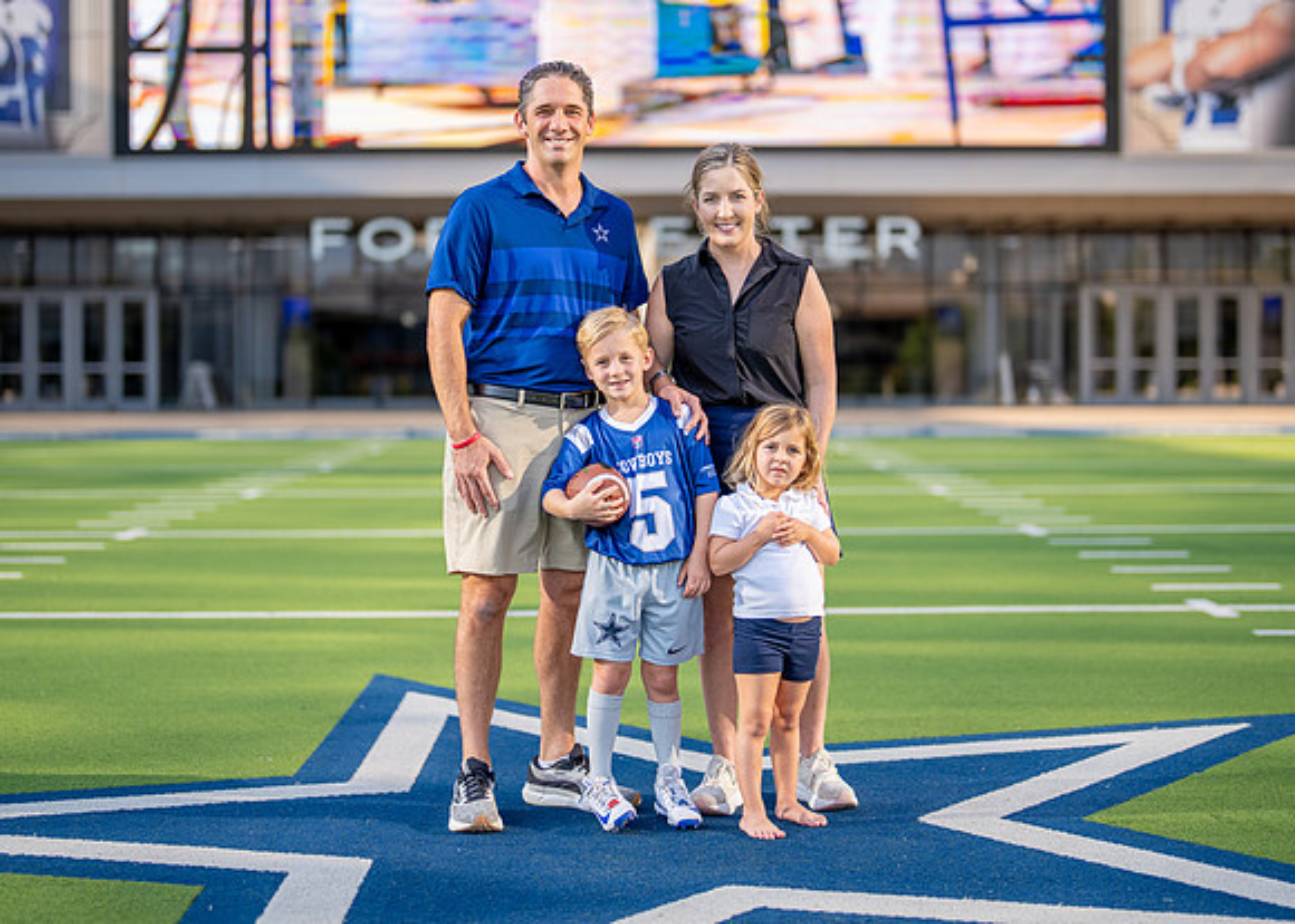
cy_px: 417
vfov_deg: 22.3
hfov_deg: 30.9
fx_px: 2343
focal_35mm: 64
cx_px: 675
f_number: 1.2
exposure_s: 1/4000
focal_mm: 50
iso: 125
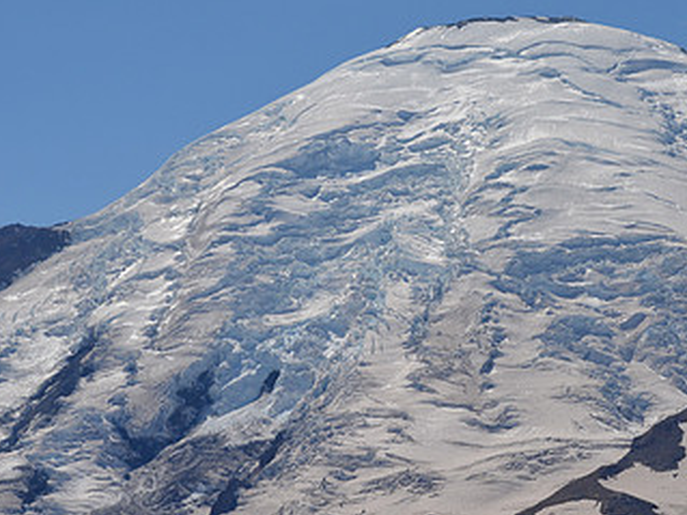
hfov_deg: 10.8
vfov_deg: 8.1
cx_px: 504
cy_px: 239
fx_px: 3631
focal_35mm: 183
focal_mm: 70
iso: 250
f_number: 8
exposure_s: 1/2000
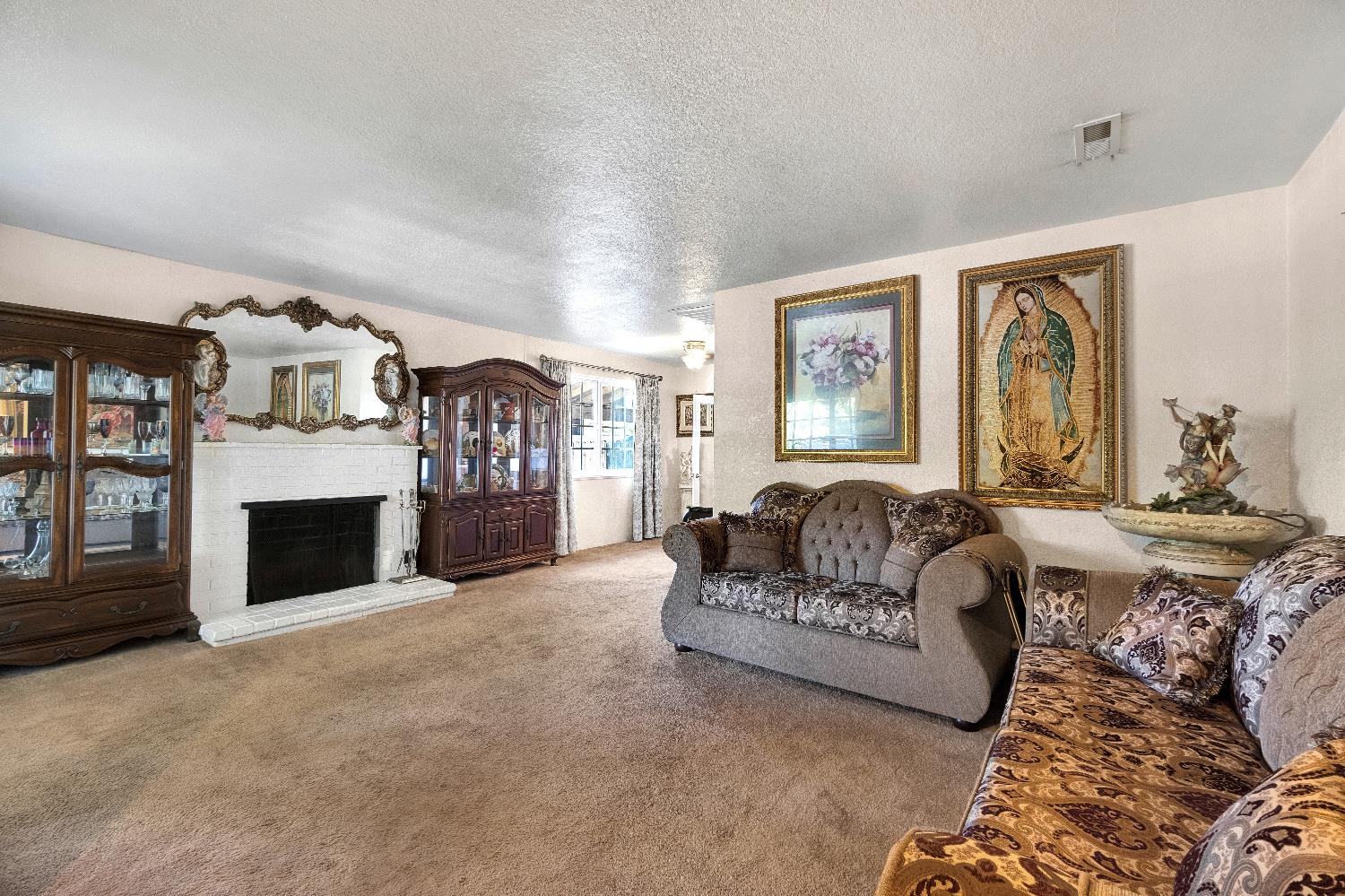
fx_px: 560
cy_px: 448
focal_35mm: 15
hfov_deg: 100.4
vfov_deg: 77.3
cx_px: 672
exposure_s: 1/2.5
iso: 320
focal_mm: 10
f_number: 8
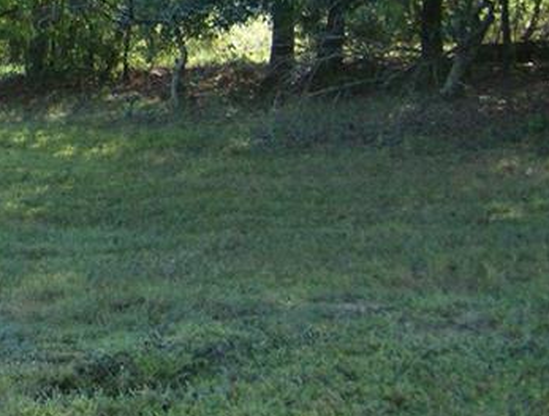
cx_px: -241
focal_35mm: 105
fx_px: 1672
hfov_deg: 17.1
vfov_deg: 13.8
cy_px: -81
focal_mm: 6
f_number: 2.8
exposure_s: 1/231
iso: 100
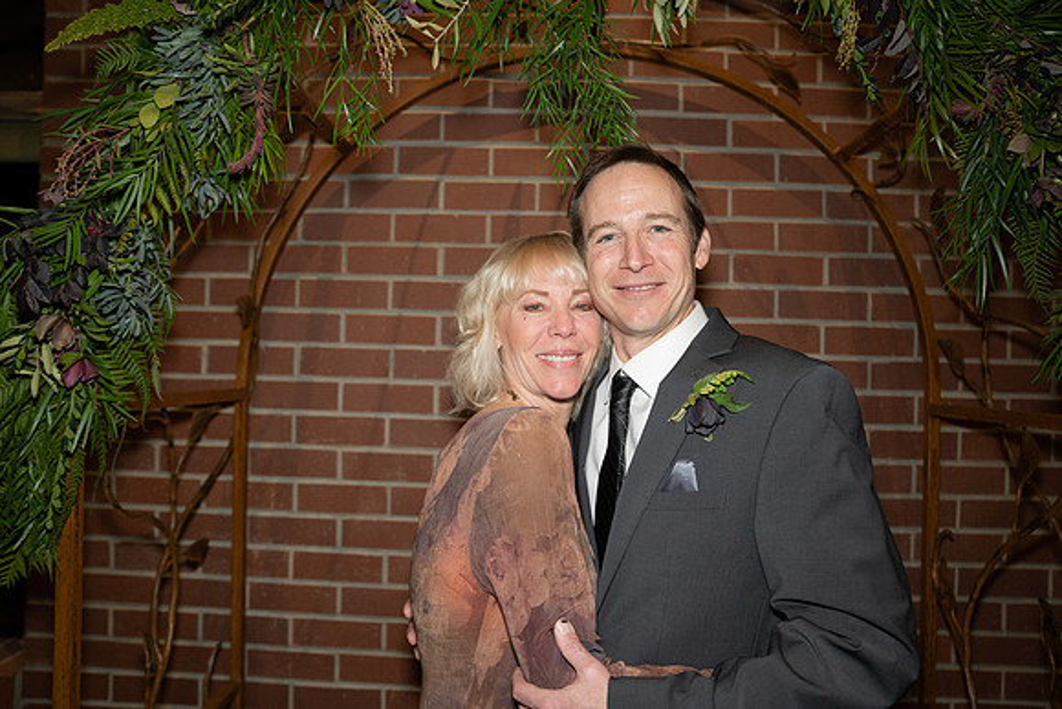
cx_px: 531
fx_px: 708
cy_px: 354
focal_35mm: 24
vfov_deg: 53.2
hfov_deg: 73.7
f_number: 2.8
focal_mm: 24
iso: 1250
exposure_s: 1/125
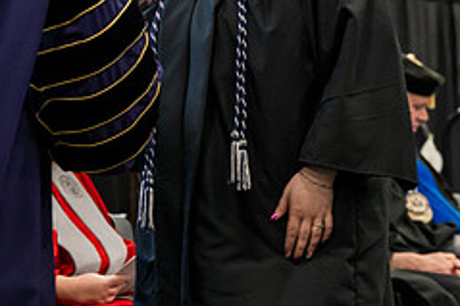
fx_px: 2669
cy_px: -49
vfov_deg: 6.5
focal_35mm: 209
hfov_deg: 9.8
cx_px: 108
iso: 4000
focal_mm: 86
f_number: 4.5
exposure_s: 1/200
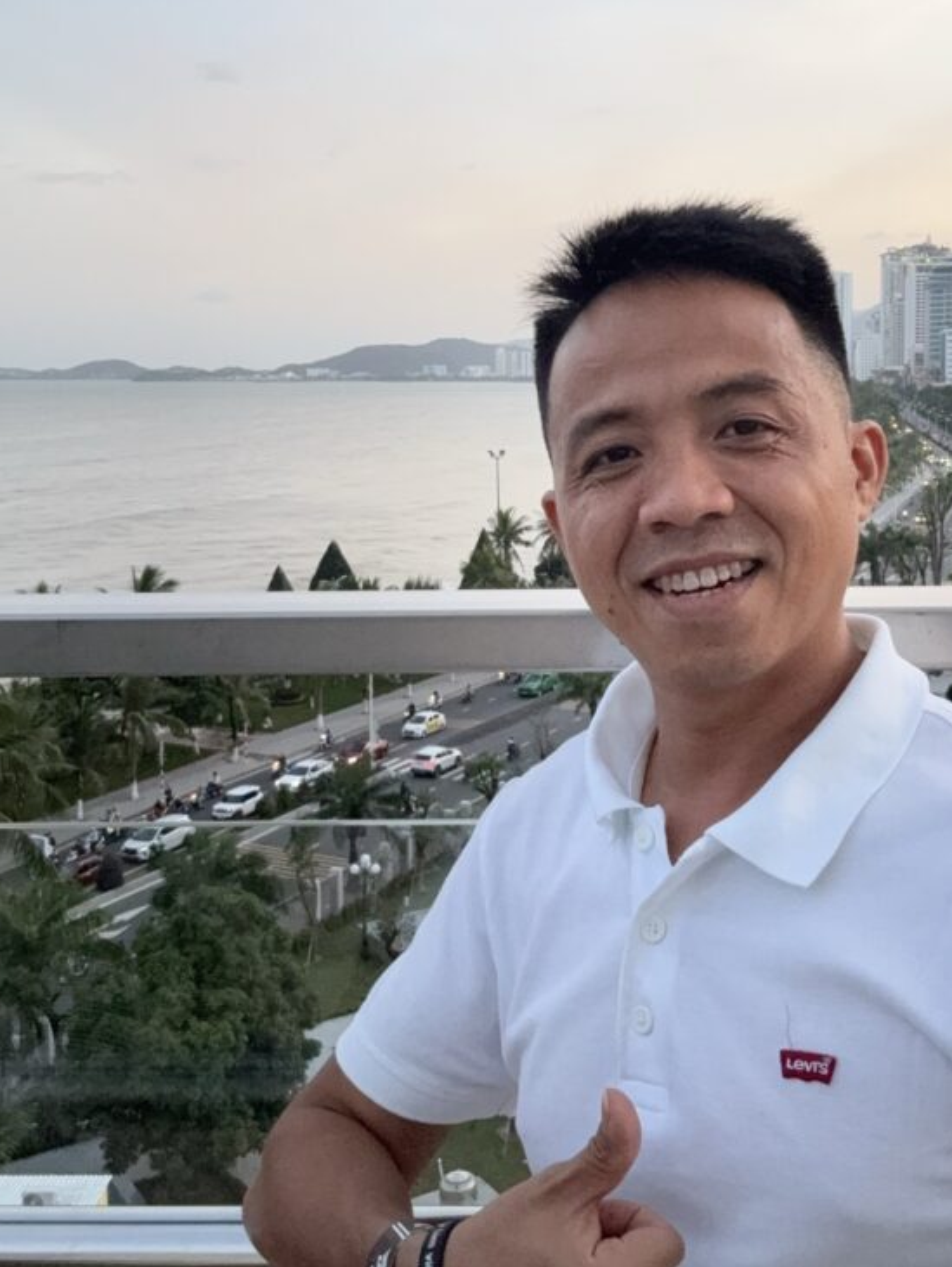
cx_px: 610
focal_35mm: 42
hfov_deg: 34.2
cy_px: 492
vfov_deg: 44.5
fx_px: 1539
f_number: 1.9
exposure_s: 1/84
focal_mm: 2.69
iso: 80
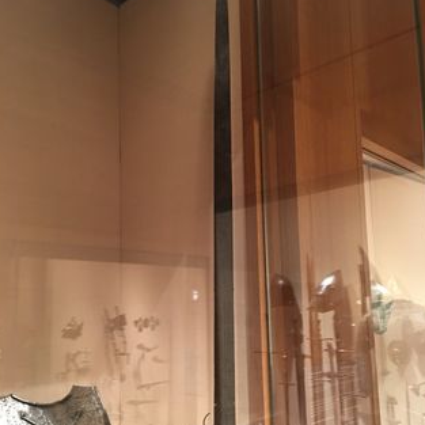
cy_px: 246
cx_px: 213
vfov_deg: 47.0
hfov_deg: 47.2
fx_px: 486
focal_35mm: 35
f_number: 2.2
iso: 100
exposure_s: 1/10
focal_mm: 4.15
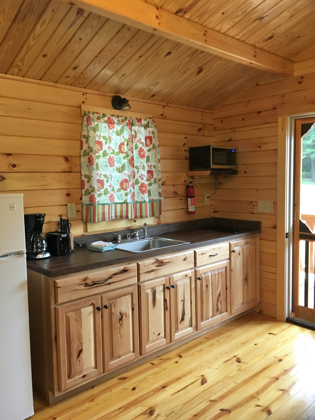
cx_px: 158
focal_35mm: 29
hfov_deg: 48.2
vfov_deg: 61.7
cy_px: 210
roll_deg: +0.5
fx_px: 352
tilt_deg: -6.1
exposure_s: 1/30
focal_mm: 4.15
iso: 100
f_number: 2.2
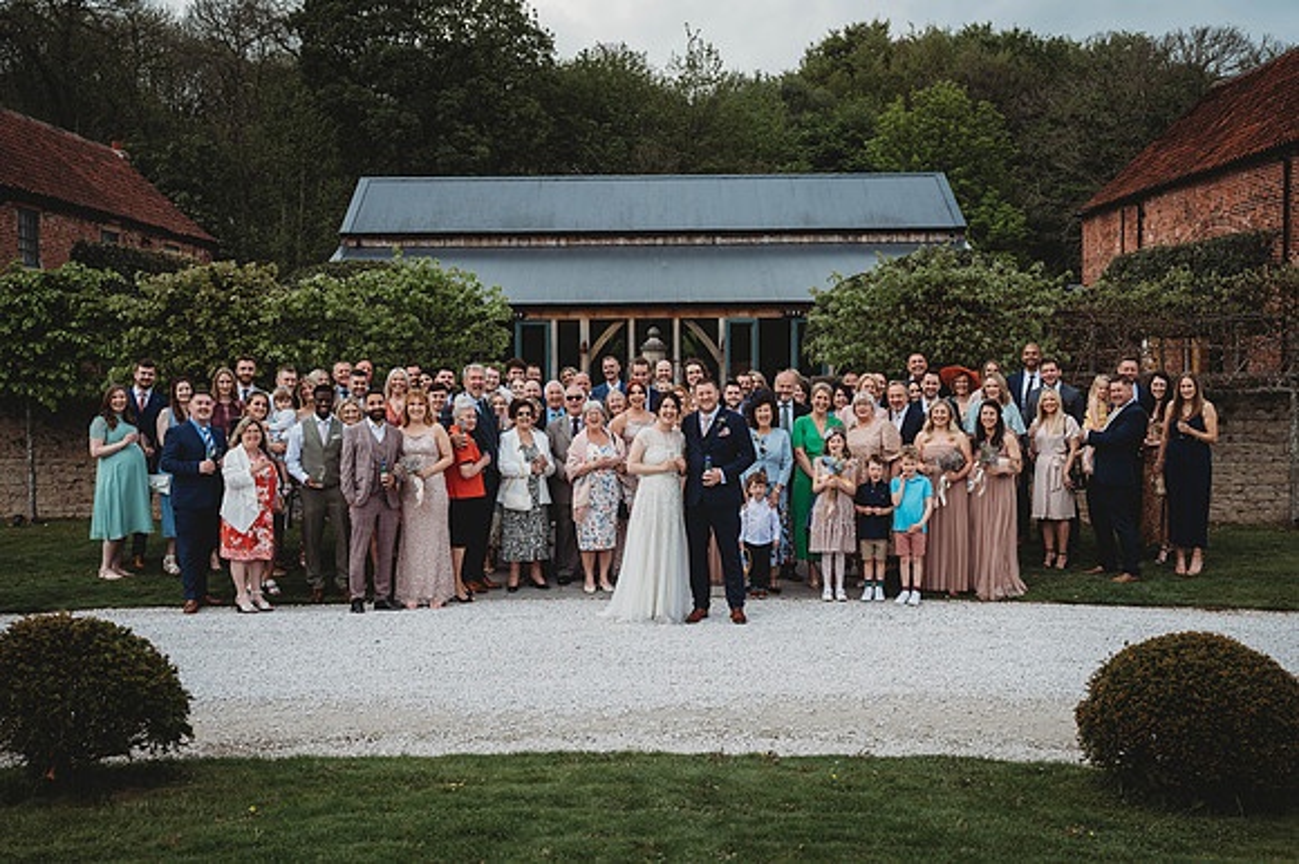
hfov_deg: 48.5
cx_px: 650
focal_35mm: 40
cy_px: 432
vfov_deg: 33.4
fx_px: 1442
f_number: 4.5
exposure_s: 1/640
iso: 100
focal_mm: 40
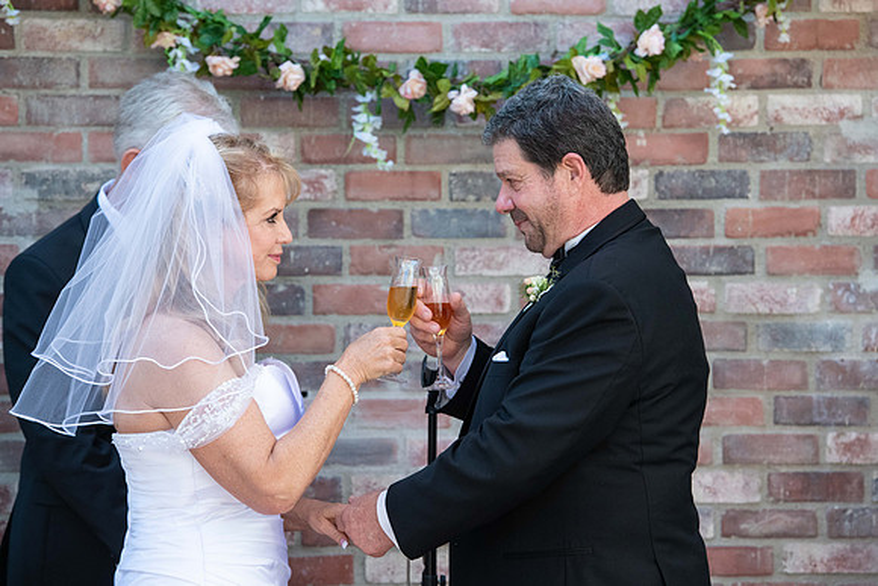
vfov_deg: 9.8
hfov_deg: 14.7
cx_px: 439
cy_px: 293
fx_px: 3415
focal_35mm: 140
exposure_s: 1/1000
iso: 1250
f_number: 5
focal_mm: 140
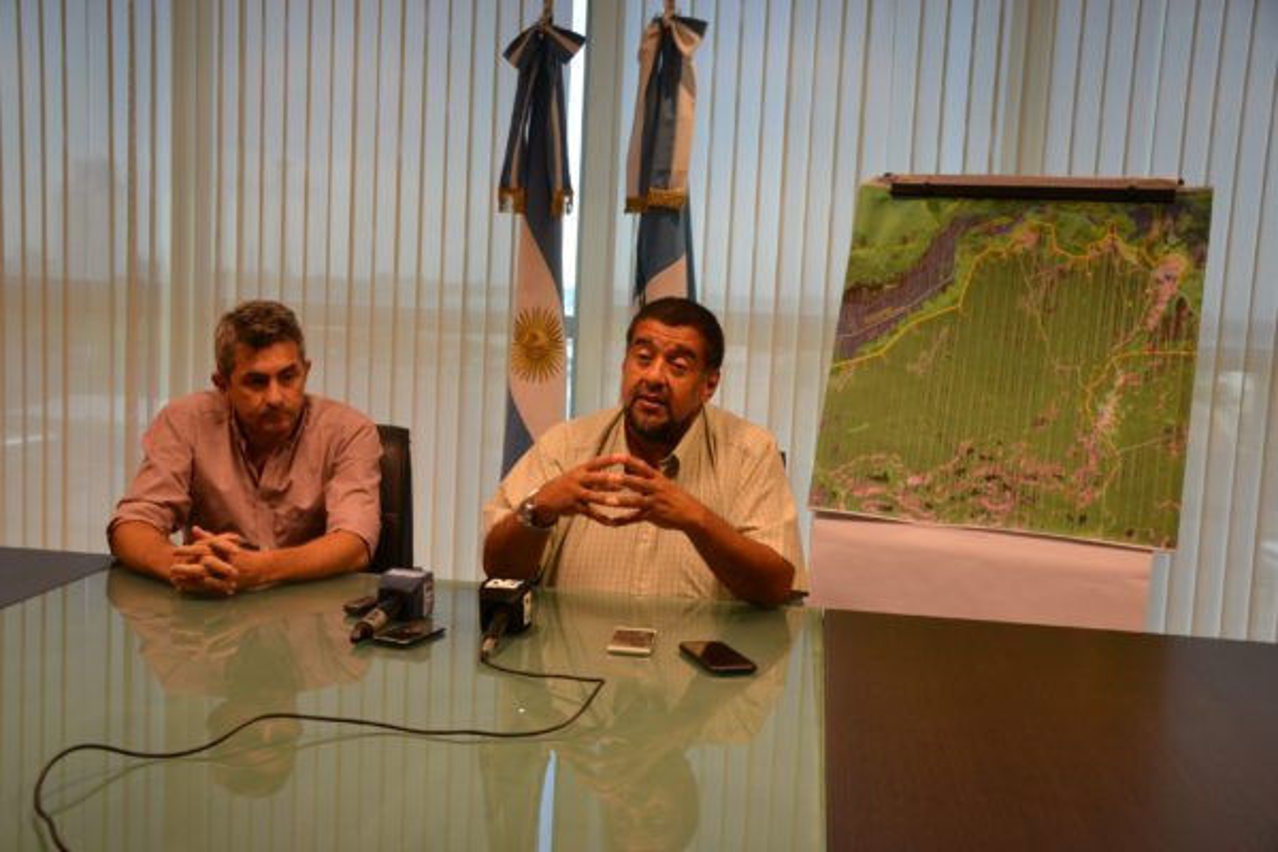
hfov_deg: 49.6
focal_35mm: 39
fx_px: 1384
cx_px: 639
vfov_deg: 34.2
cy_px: 426
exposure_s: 1/60
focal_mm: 26
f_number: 3.8
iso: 400
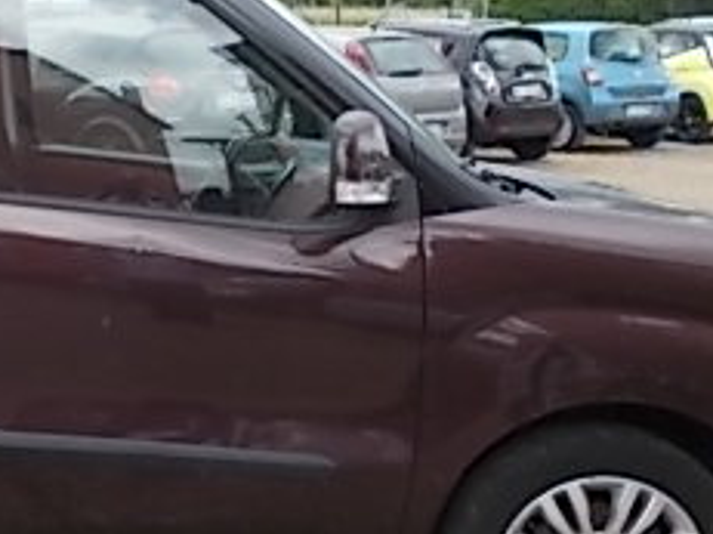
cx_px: 28
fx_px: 1482
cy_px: 364
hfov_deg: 25.9
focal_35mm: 72
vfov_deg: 20.3
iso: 80
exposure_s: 1/200
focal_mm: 4.6
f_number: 3.2
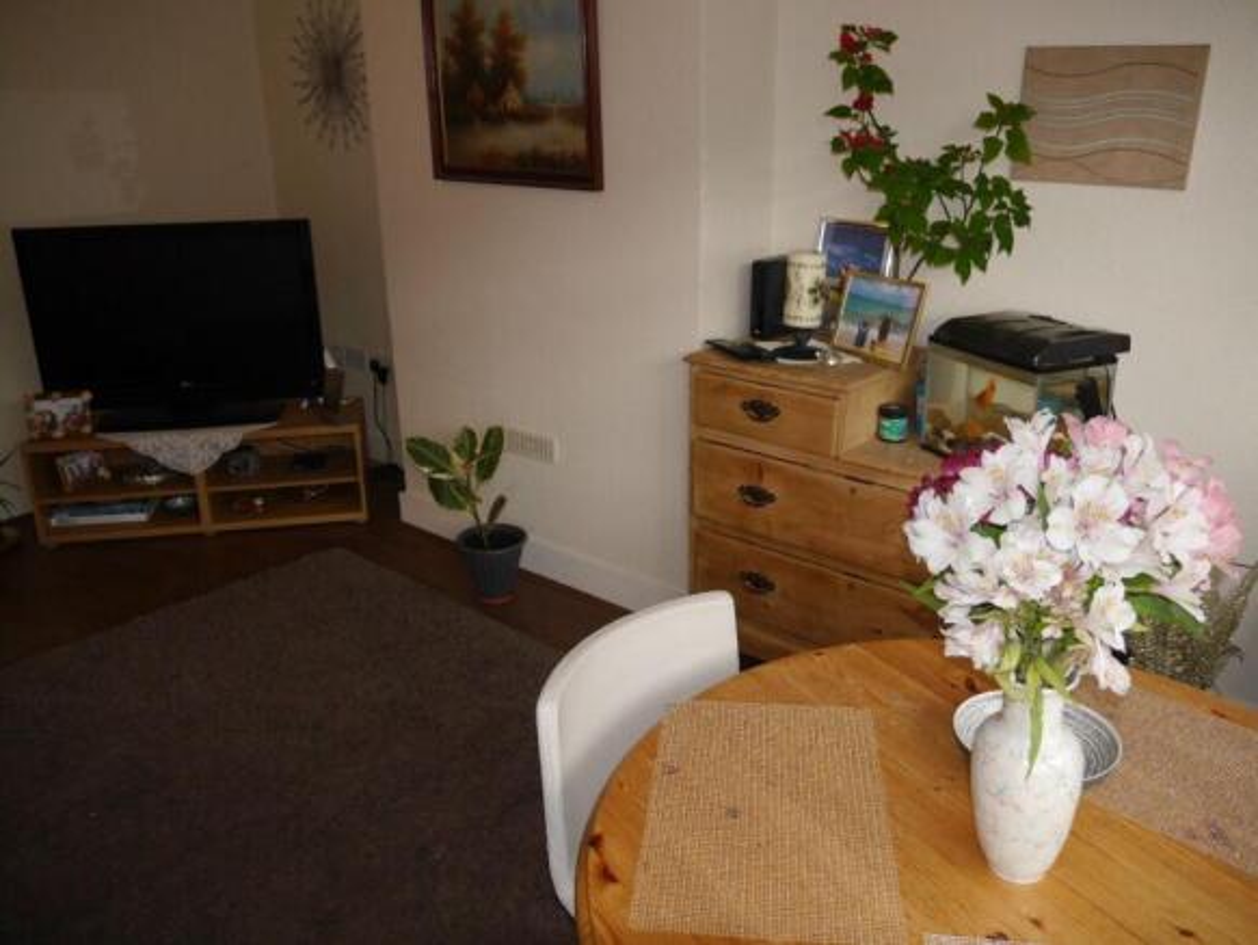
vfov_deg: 49.8
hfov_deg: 63.4
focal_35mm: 28
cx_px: 629
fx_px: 1018
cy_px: 472
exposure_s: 1/125
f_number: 3.5
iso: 800
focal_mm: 14
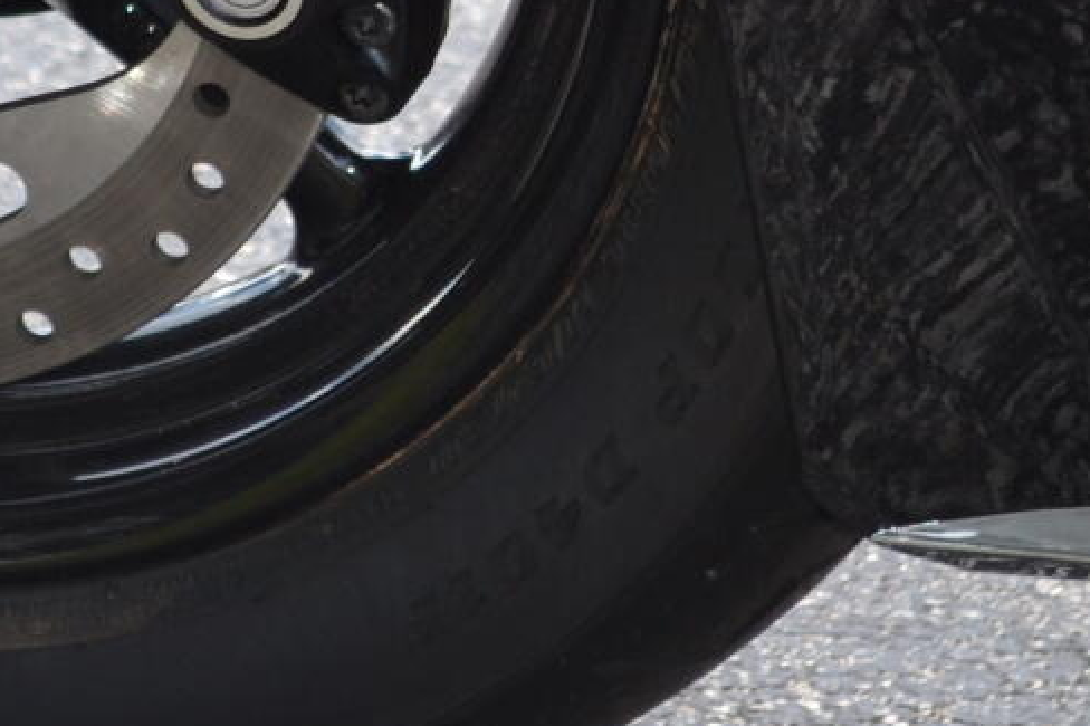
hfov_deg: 6.1
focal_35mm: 338
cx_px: -109
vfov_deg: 4.0
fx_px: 10231
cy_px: -504
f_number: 5.6
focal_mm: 55
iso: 250
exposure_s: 1/125
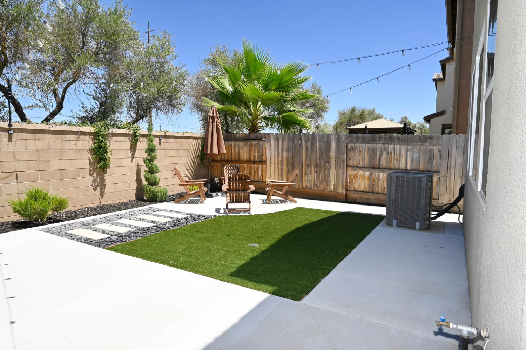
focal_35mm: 22
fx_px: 314
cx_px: 263
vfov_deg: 58.3
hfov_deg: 79.9
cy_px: 175
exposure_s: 1/200
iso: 100
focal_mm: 21.5
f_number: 9
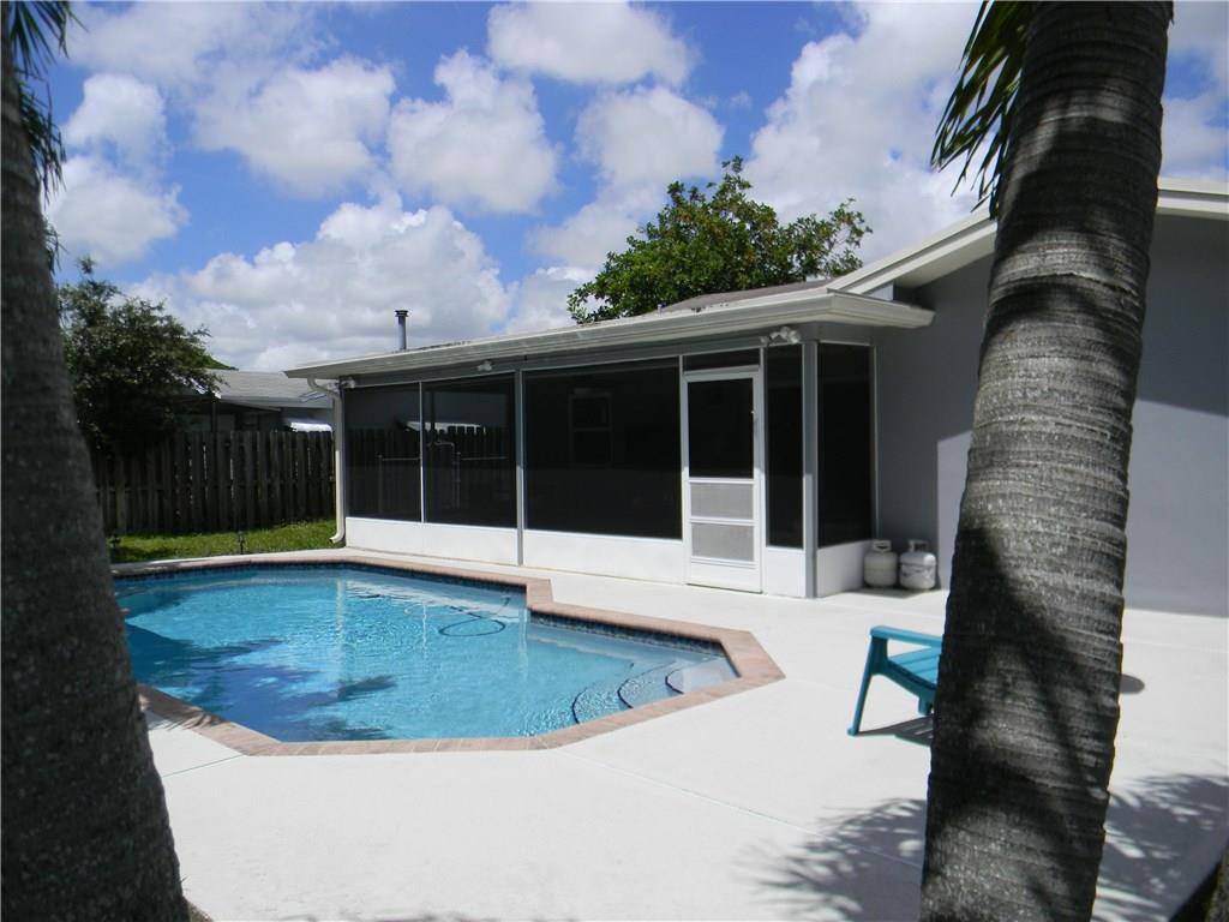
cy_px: 461
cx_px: 614
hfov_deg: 63.4
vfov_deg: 49.7
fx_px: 994
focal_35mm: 28
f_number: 7
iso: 80
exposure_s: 1/492
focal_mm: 5
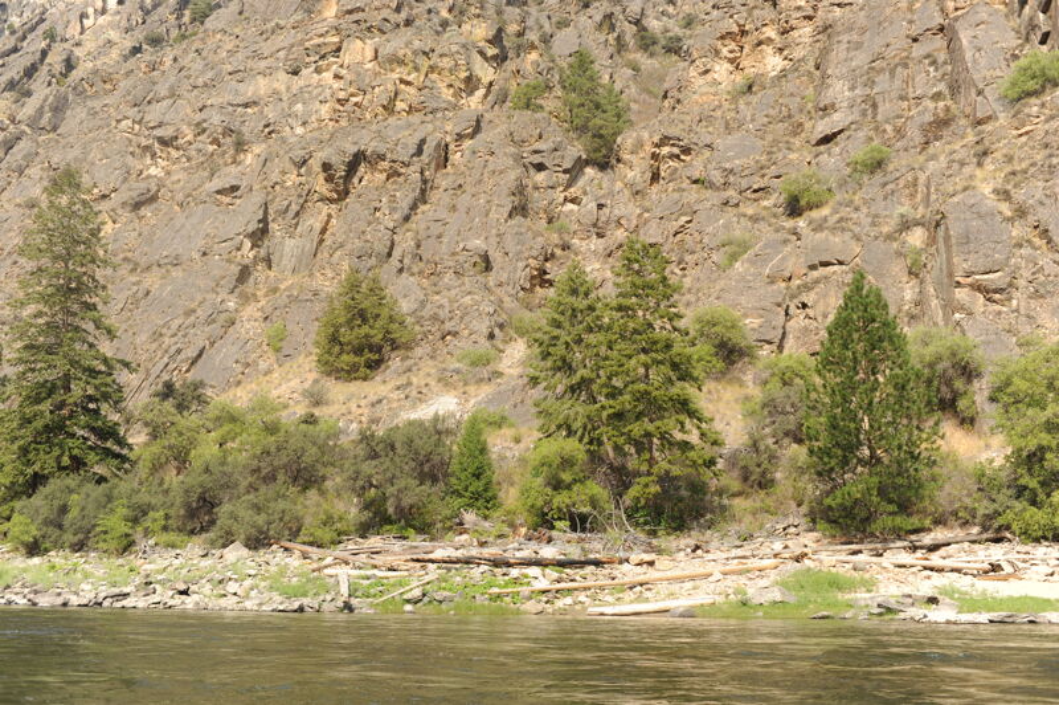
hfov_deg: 54.5
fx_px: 1029
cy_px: 352
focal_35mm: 35
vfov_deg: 37.8
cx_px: 530
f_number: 5.6
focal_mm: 35
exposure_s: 1/400
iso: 200
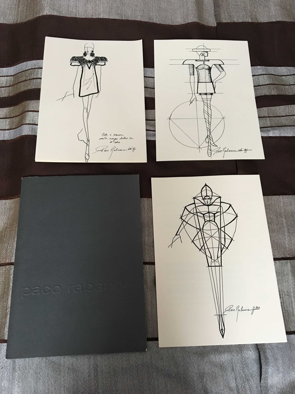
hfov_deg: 48.2
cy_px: 197
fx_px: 330
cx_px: 148
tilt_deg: -67.9
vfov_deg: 61.7
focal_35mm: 29
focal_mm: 4.15
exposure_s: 1/33
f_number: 2.2
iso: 160
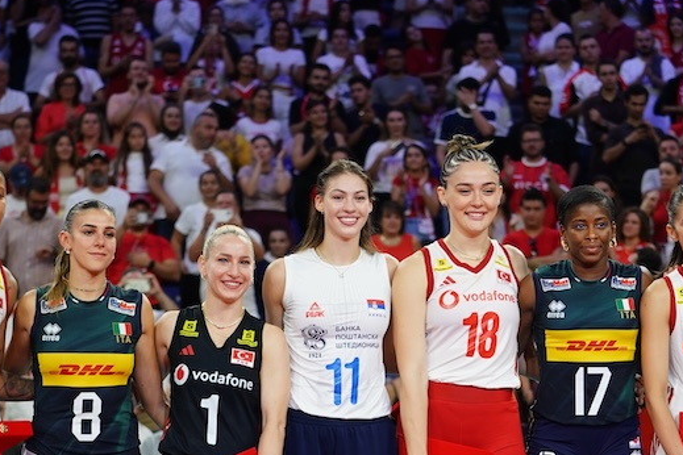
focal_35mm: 162
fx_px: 3073
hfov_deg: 12.7
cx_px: 433
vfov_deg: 8.4
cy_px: 464
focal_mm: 70
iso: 640
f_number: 2.8
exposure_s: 1/800
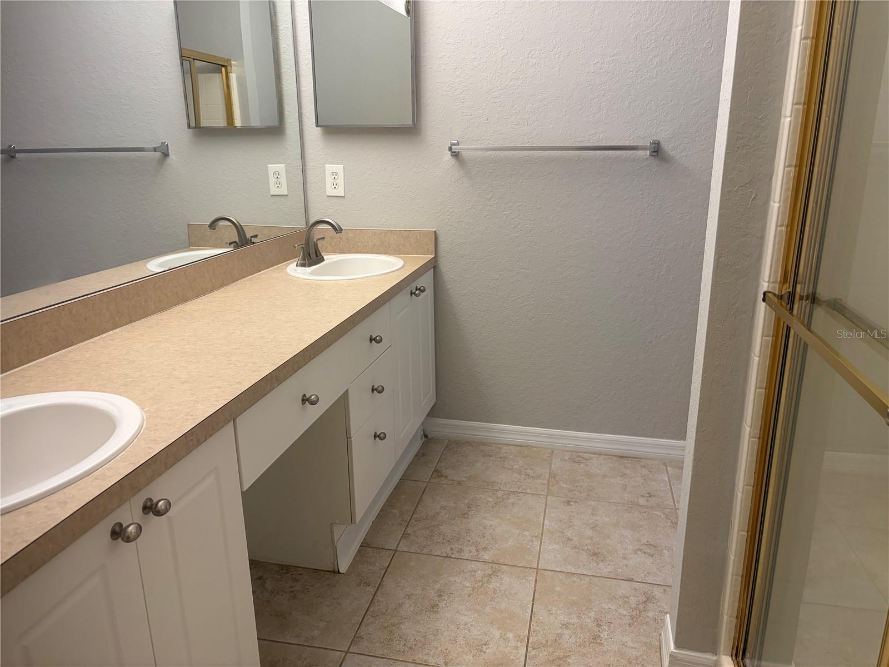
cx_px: 444
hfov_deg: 67.3
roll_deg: -0.2
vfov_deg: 53.1
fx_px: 668
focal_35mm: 26
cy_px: 334
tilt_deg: -14.9
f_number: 1.6
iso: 125
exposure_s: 1/60
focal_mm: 5.96
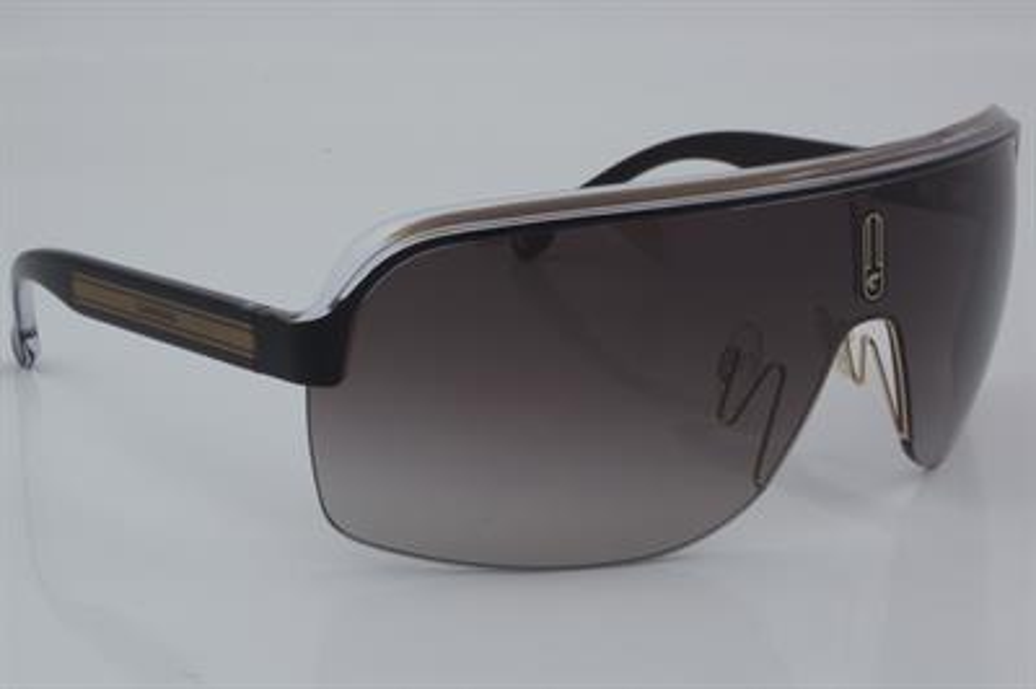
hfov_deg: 27.0
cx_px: 518
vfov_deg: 18.2
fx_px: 2157
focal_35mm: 75
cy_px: 344
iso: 100
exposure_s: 1/4
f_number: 32
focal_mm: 50
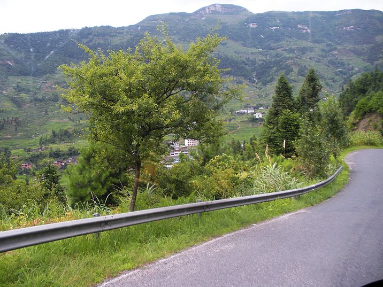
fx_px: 398
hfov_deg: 51.4
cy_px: 144
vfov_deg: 39.7
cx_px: 192
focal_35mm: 36
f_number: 3.5
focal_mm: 6.3
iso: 64
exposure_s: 1/270
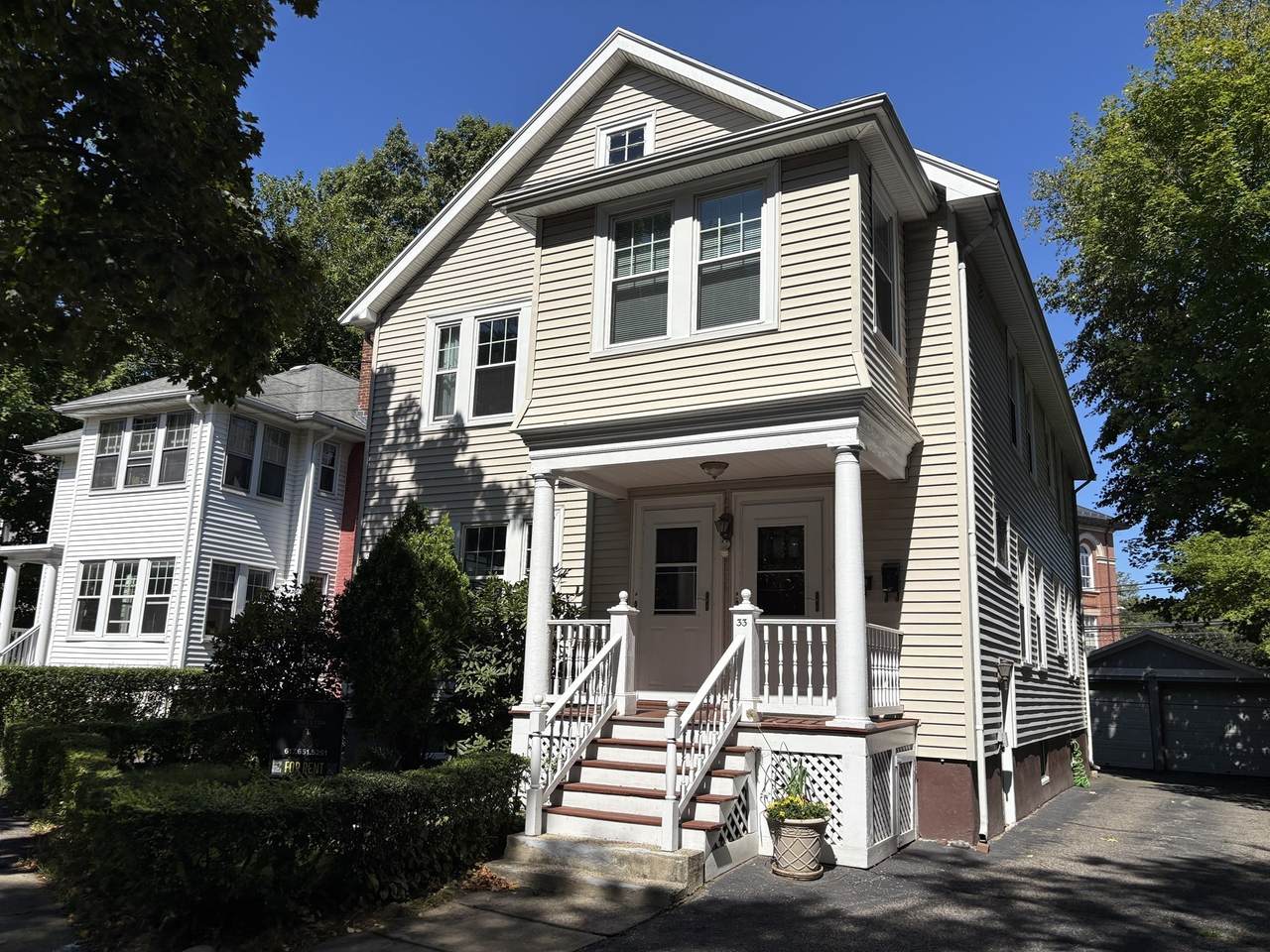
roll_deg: -2.0
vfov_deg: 53.1
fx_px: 954
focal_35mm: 26
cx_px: 635
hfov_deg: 67.3
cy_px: 476
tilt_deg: +12.0
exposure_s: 1/5076
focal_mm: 5.96
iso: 50
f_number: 1.6
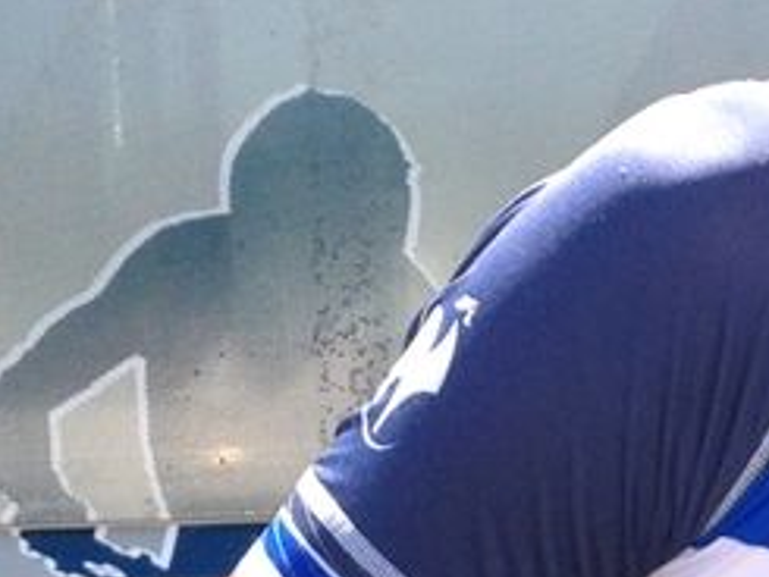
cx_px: 1048
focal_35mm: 183
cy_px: 536
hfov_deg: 10.5
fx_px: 4067
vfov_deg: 8.1
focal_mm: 4.28
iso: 50
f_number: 2.4
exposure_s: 1/511
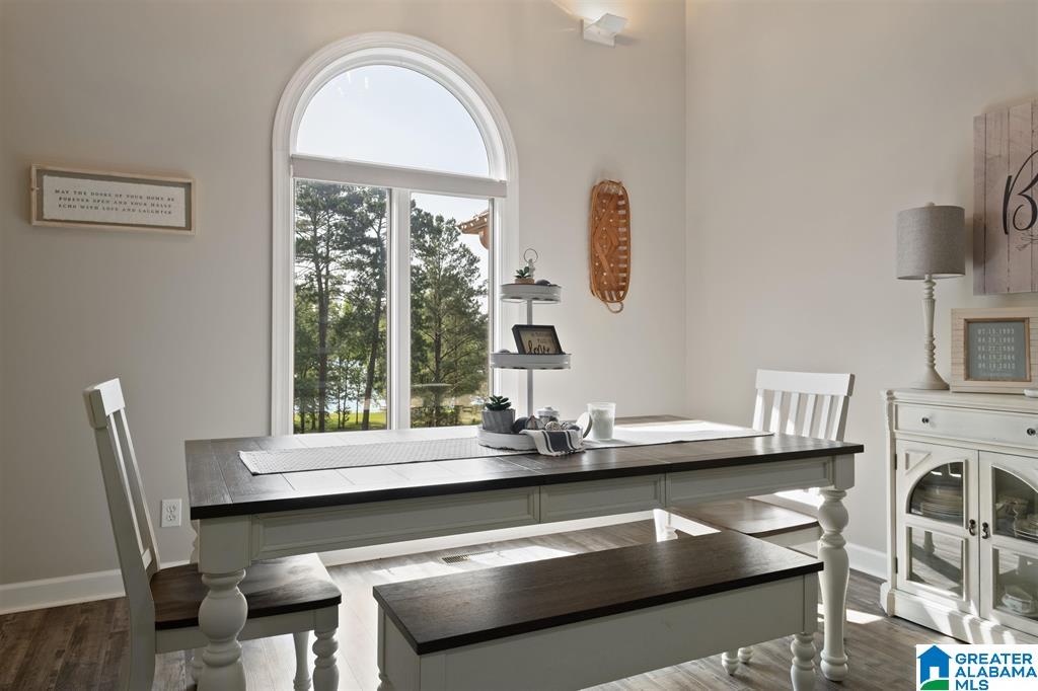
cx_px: 519
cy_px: 346
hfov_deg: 76.1
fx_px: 663
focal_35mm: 23
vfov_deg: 55.1
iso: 800
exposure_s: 1/30
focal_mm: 15.1
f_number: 8
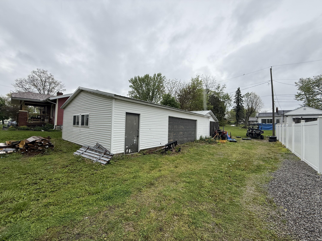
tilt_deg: +2.2
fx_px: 130
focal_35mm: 14
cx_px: 161
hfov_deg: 102.1
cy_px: 120
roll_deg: -2.3
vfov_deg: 85.7
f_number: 2.2
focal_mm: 2.22
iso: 50
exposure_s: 1/433
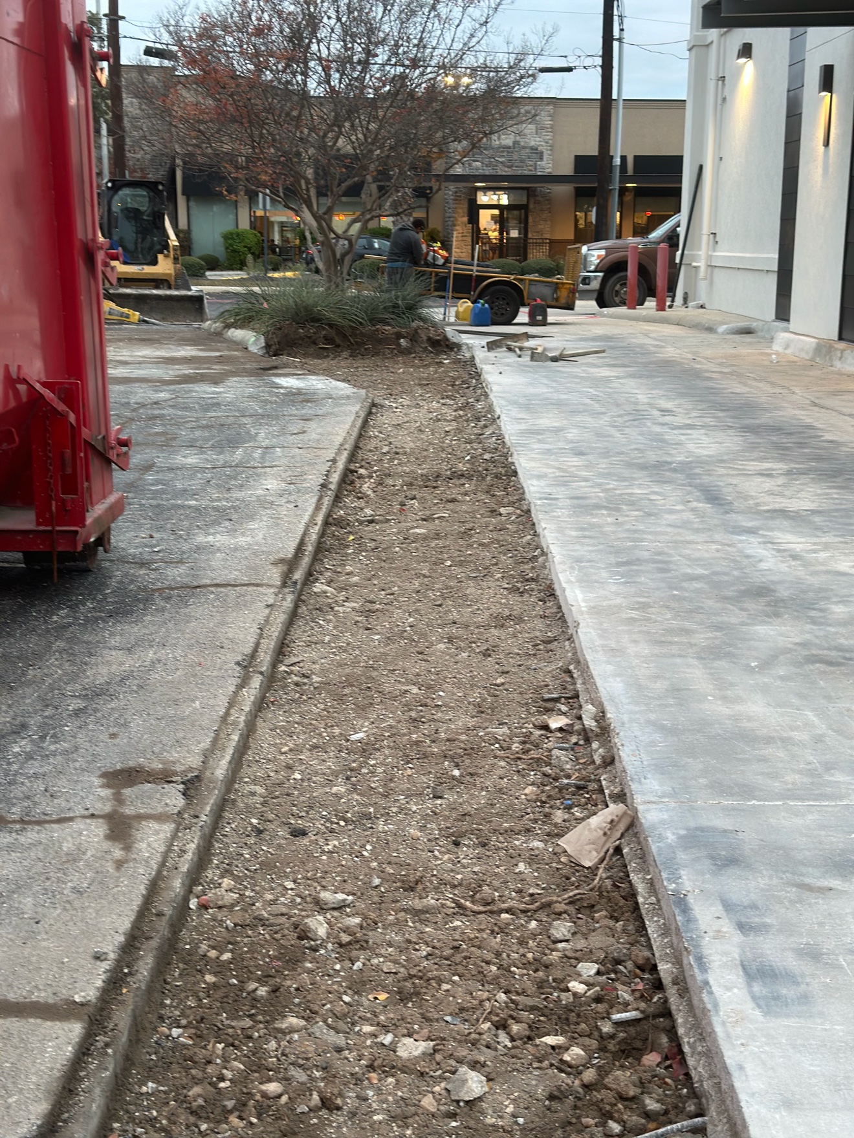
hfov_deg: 30.3
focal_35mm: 48
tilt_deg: -11.9
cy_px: 569
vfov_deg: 39.7
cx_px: 427
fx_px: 1579
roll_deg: +0.3
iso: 64
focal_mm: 6.86
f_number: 1.78
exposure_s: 1/60
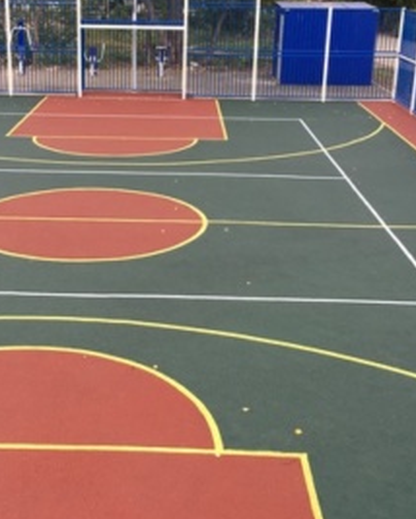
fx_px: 815
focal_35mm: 53
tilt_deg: -18.4
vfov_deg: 35.3
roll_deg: -0.5
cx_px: 163
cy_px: 236
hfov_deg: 28.6
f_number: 2.2
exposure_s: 1/100
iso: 32
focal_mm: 4.15
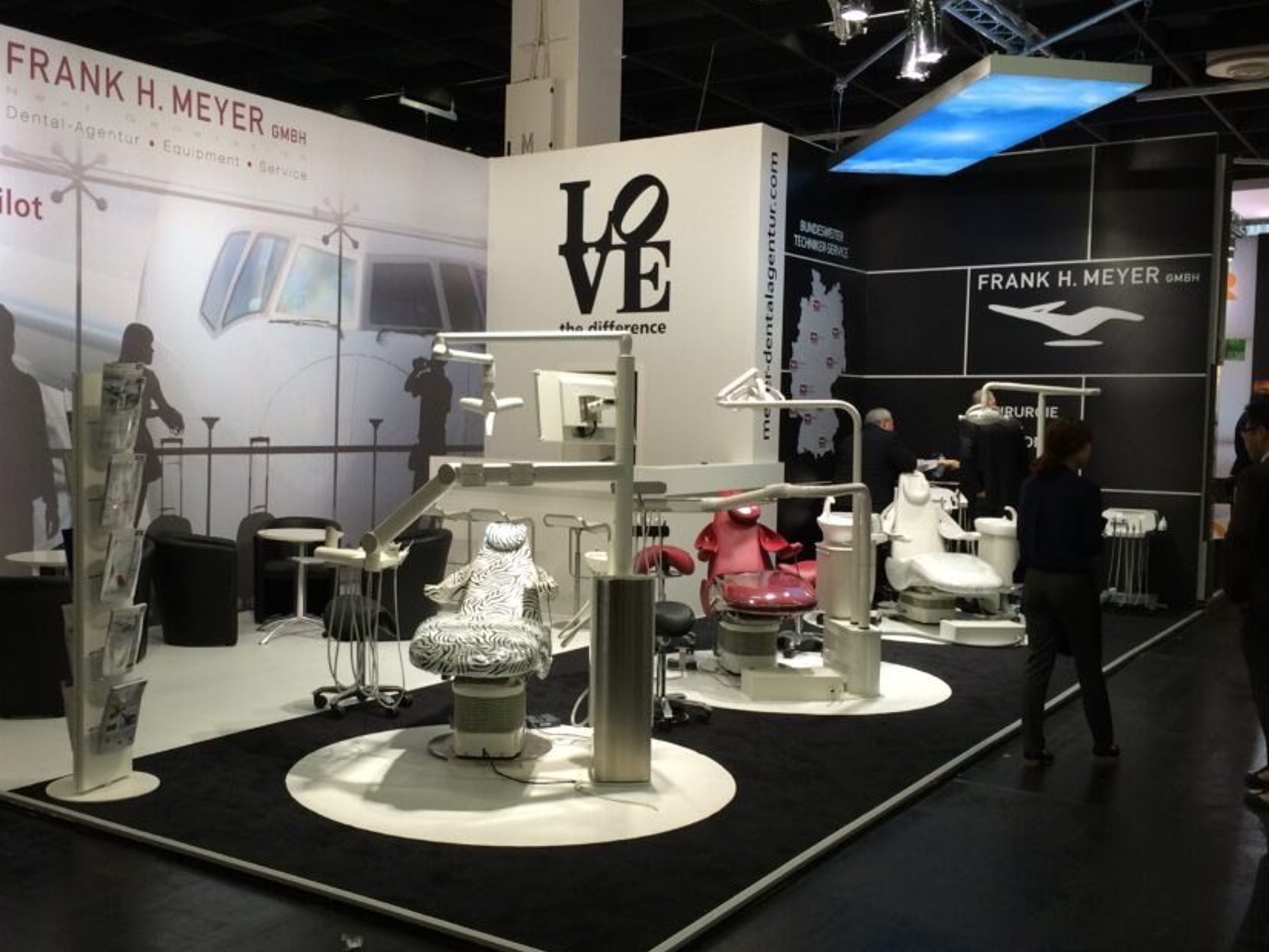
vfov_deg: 39.7
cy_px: 489
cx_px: 509
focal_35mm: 36
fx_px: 1320
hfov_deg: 51.0
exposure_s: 1/40
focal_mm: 4.15
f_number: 2.2
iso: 32
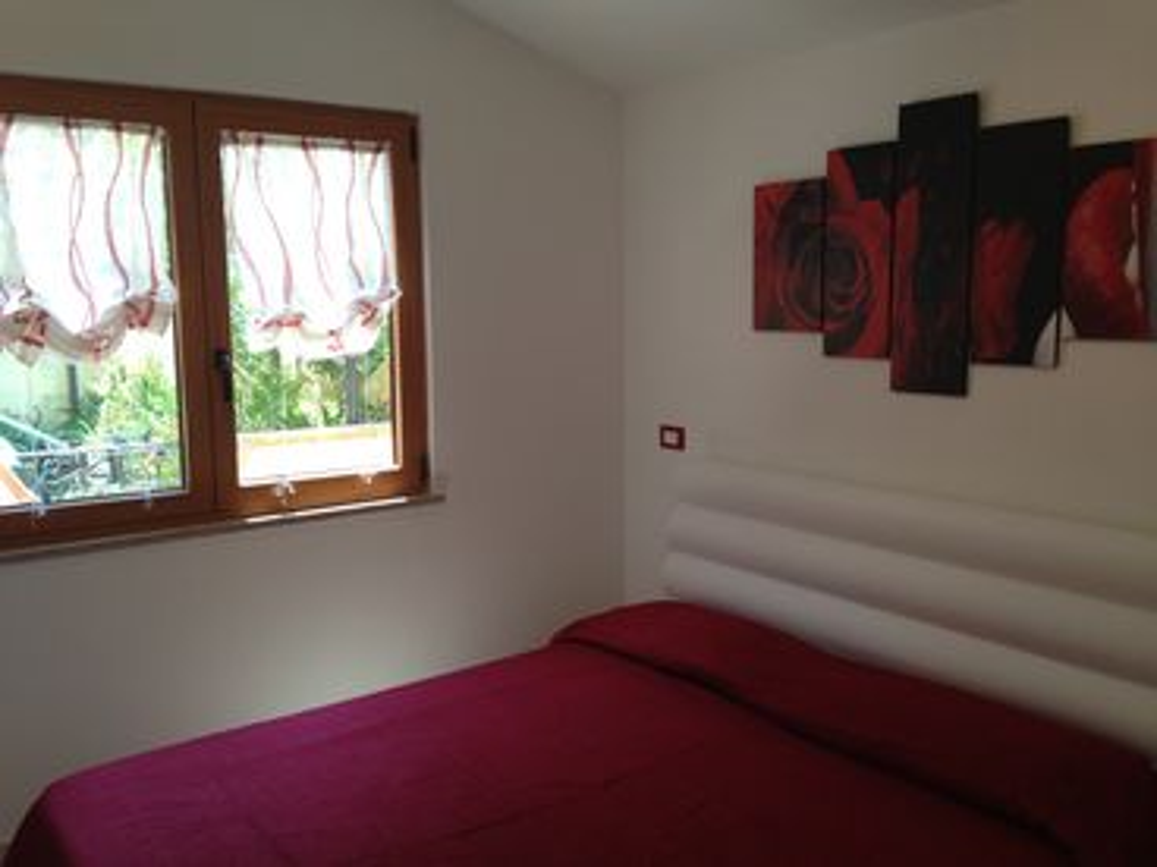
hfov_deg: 55.4
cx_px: 578
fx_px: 1103
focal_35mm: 33
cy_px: 434
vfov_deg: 42.9
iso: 80
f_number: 2.4
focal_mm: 4.13
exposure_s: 1/120
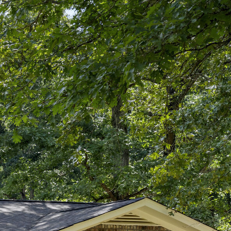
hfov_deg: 10.4
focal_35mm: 146
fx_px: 1102
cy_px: 297
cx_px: -314
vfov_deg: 11.7
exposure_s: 1/125
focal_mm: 33
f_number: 3.5
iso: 100
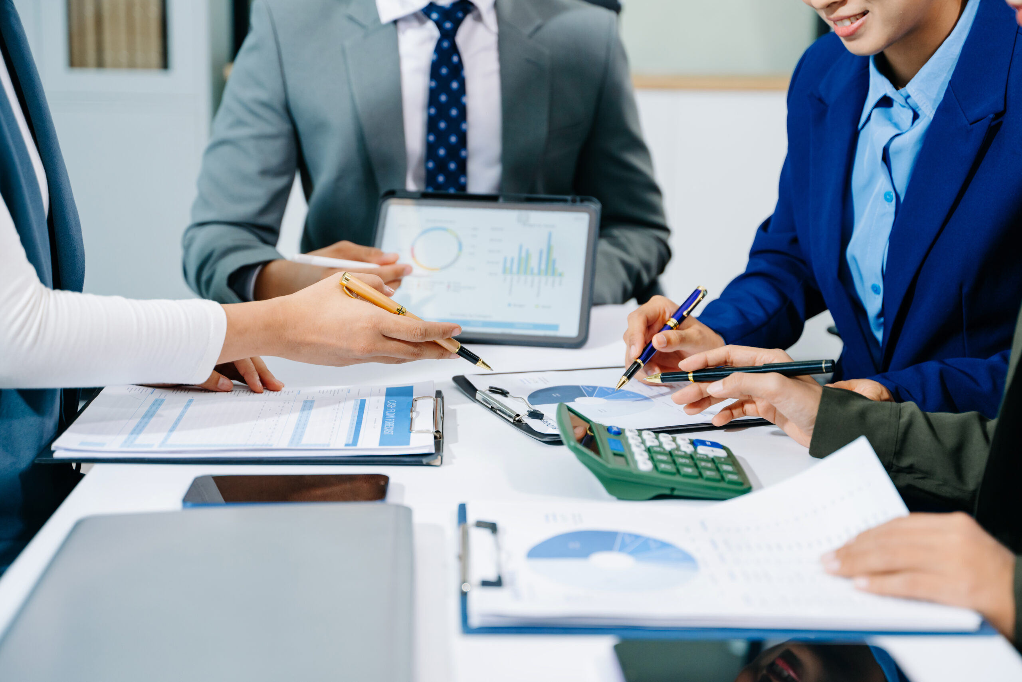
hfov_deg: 39.6
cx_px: 511
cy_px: 341
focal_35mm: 50
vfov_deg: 27.0
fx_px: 1419
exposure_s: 1/250
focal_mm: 50
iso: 400
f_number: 2.8
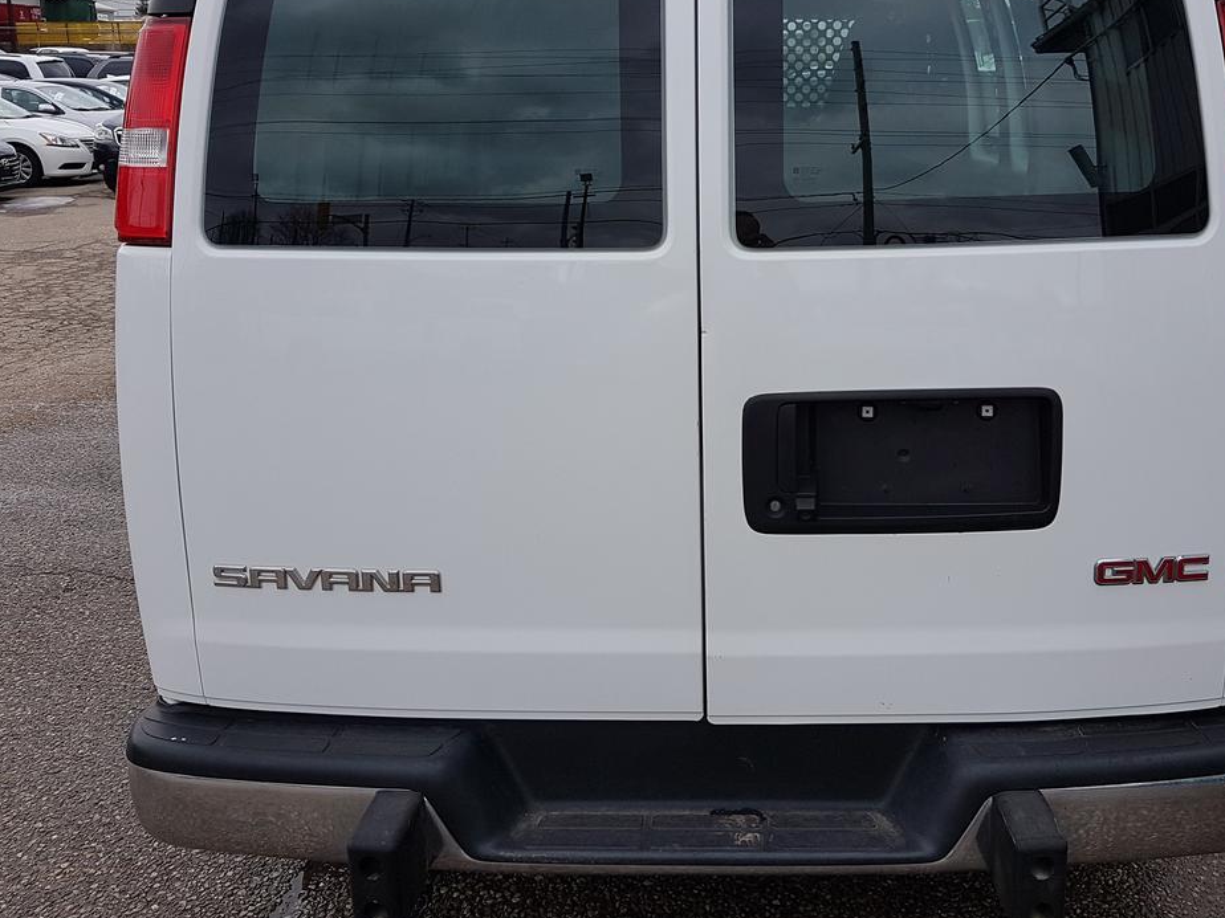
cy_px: 364
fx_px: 1274
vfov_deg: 39.5
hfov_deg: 51.2
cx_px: 693
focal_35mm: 36
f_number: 1.7
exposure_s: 1/604
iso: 40
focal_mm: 4.2
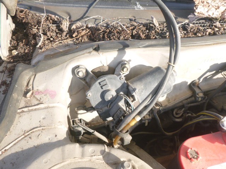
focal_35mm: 25
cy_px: 84
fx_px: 163
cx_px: 113
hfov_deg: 69.4
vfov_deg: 54.9
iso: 100
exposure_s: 1/60
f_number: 3.9
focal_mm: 4.5
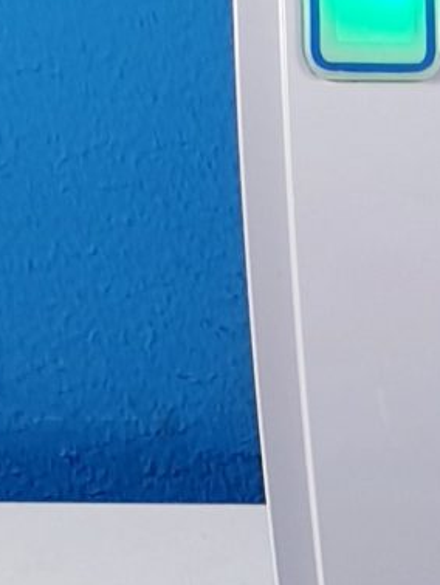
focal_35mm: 176
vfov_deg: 10.1
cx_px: 869
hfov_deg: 8.1
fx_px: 2979
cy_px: 1283
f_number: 2.4
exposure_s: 1/50
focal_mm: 4.3
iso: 50
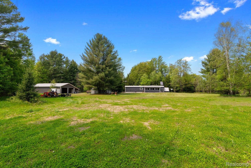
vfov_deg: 70.5
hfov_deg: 93.3
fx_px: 119
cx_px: 126
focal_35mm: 17
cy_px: 84
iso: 400
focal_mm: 17
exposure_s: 1/640
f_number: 9
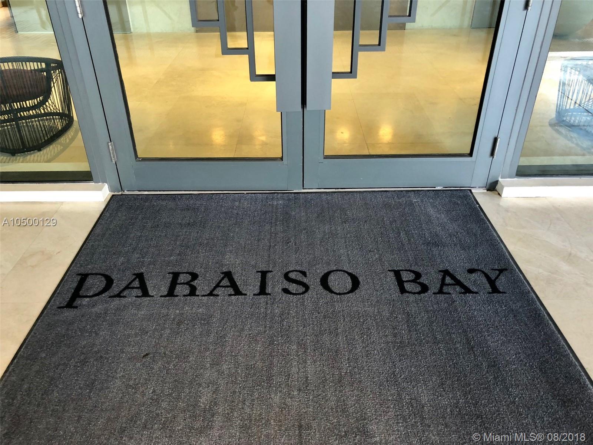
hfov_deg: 63.4
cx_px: 296
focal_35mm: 28
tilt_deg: -32.3
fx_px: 480
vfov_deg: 49.7
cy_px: 222
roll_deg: +0.7
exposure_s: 1/15
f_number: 1.8
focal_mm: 4
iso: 40
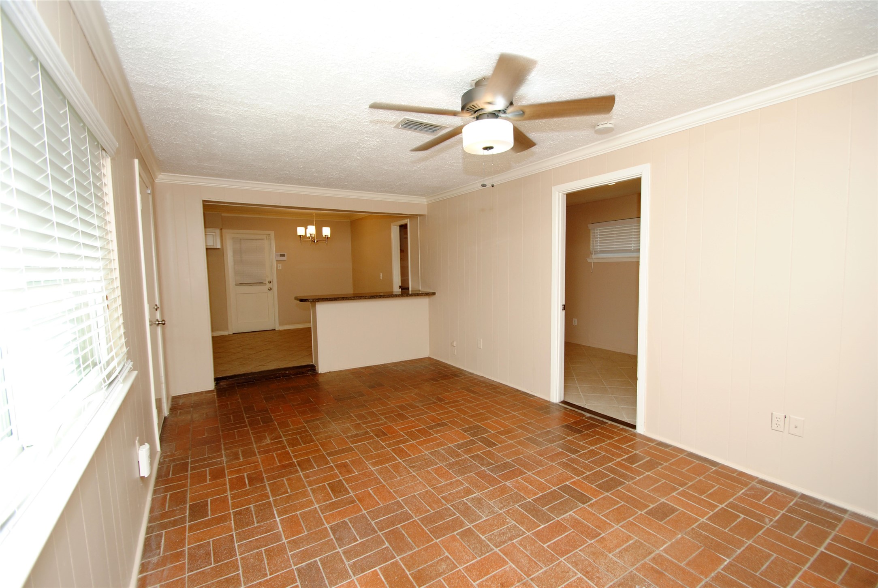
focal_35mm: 15
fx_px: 366
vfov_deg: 77.5
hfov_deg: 100.3
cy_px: 294
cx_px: 439
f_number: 4
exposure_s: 1/60
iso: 200
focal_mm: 10
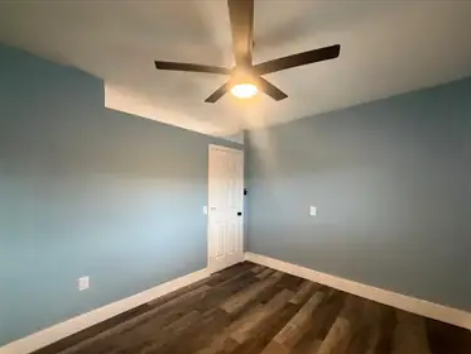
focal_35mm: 15
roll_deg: -0.8
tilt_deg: +0.7
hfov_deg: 98.1
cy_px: 188
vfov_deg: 81.7
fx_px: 204
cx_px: 231
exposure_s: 1/60
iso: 640
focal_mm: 2.22
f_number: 2.2
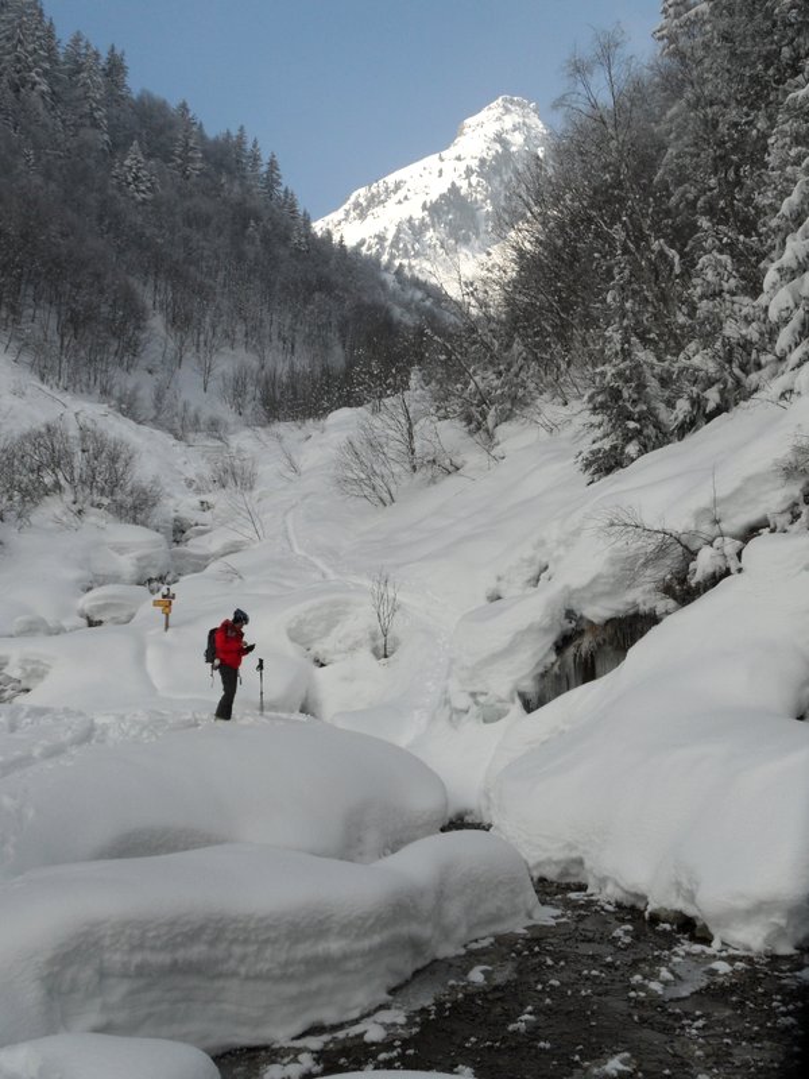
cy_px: 540
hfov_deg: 44.2
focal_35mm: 32
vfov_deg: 56.8
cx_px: 404
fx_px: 997
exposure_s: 1/750
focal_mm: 5.3
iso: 80
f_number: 5
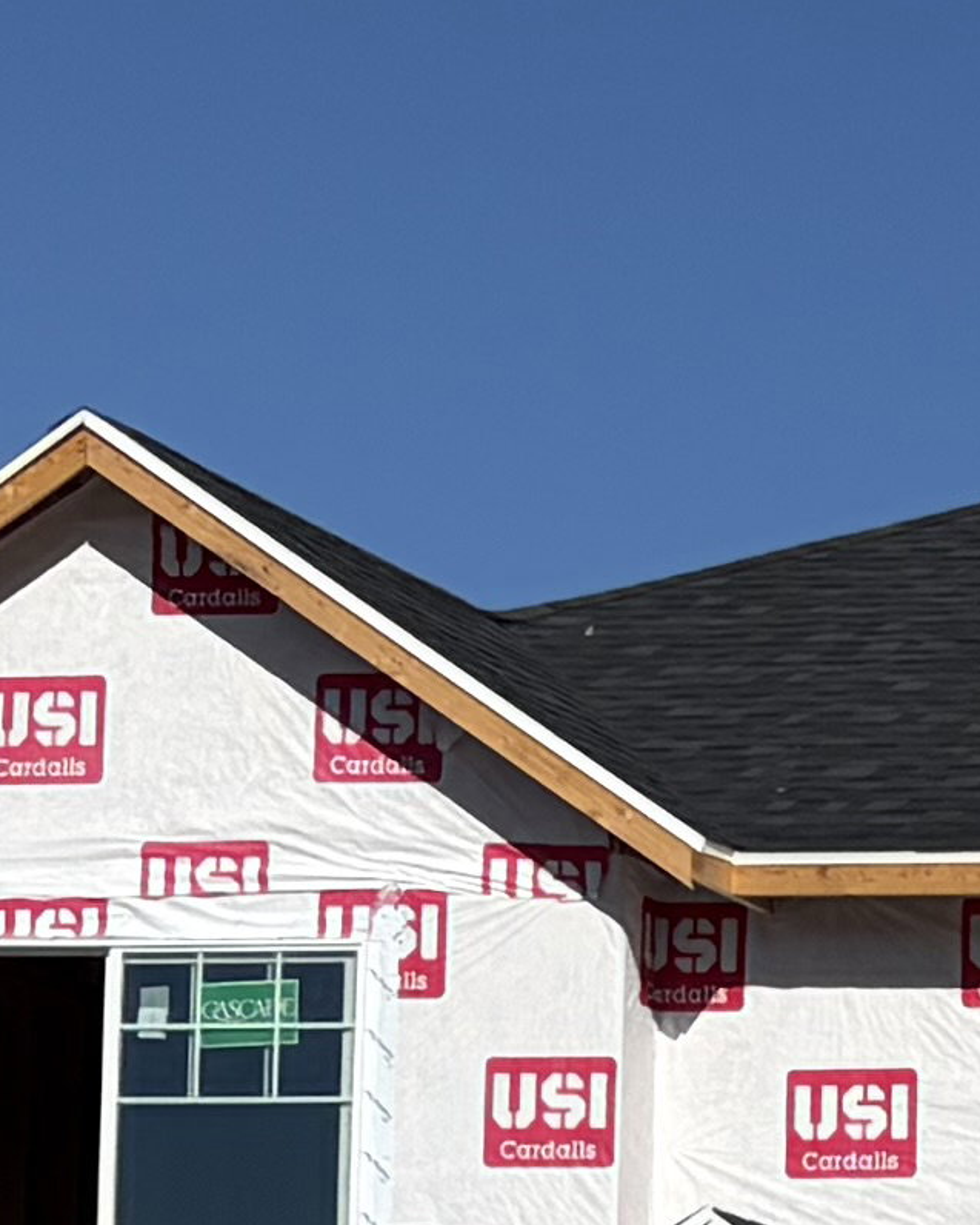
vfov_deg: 10.3
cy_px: 1742
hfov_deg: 8.0
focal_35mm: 182
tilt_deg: +3.5
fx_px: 6597
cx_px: 2191
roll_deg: -1.2
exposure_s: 1/8850
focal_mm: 5.96
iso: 50
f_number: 1.6
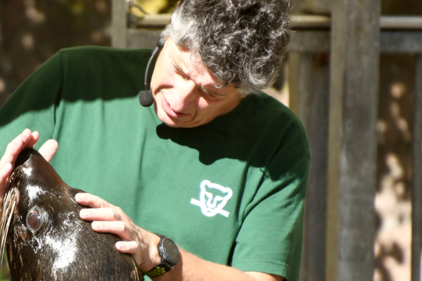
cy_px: 180
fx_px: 11721
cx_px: 127
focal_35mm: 1000
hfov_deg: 2.1
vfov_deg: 1.4
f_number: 6.3
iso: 320
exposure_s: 1/500
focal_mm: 400
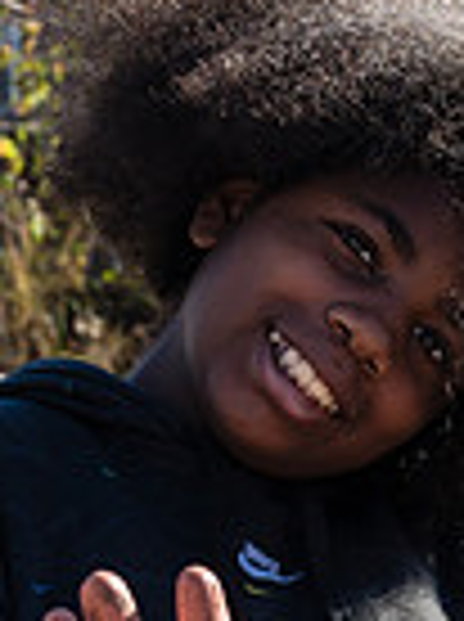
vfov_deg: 12.3
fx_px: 2868
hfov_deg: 9.1
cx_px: -99
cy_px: 524
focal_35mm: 160
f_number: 5
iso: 100
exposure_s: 1/400
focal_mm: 35
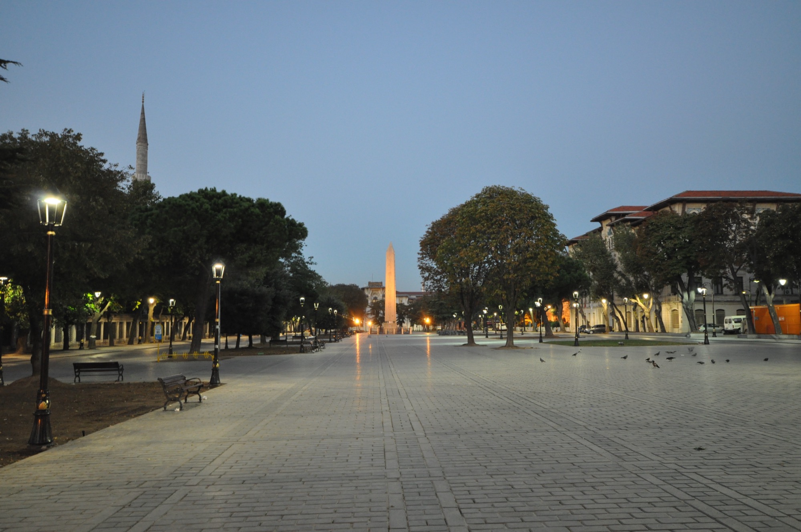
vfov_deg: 43.5
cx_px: 400
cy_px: 266
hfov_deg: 62.0
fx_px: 667
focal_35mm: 30
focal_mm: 20
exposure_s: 1/13
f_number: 5.6
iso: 1600
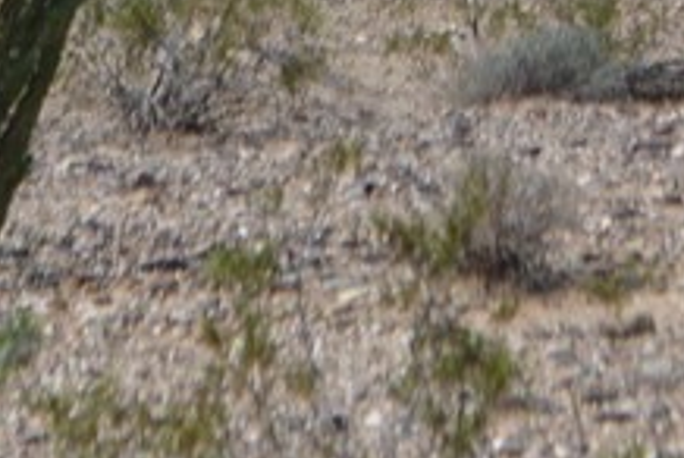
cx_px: 944
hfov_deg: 5.0
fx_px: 7810
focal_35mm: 410
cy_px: -634
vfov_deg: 3.3
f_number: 7.1
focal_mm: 55
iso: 400
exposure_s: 1/1600
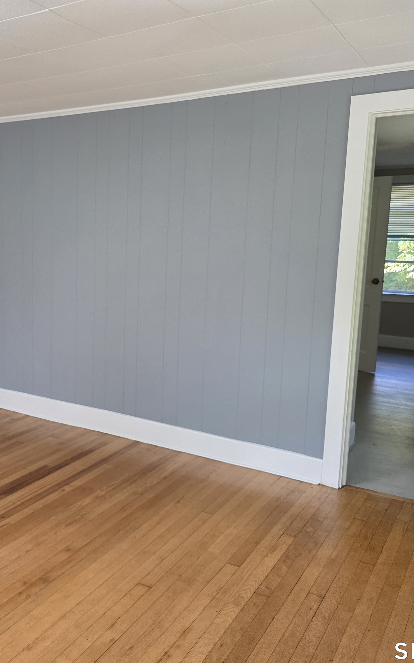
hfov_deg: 36.9
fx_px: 596
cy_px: 330
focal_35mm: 33
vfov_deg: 58.2
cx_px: 80
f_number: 1.7
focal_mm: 6.3
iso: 250
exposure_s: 1/120
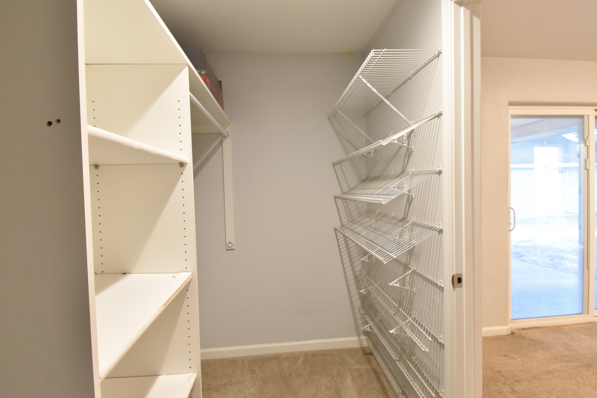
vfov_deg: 66.6
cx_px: 302
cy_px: 201
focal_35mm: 18
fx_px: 303
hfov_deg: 89.2
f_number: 8
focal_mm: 11.5
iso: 1600
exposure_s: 1/8
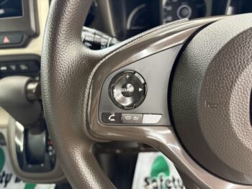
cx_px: 126
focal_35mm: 26
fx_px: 189
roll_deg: +6.0
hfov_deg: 67.3
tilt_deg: -36.1
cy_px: 94
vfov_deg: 53.1
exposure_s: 1/50
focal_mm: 5.96
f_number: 1.6
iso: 500
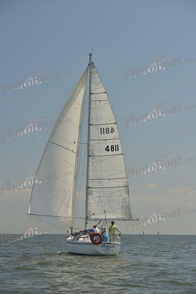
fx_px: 800
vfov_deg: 20.8
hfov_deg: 14.0
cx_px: 98
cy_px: 147
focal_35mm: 98
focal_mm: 98
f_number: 6.3
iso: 200
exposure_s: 1/800
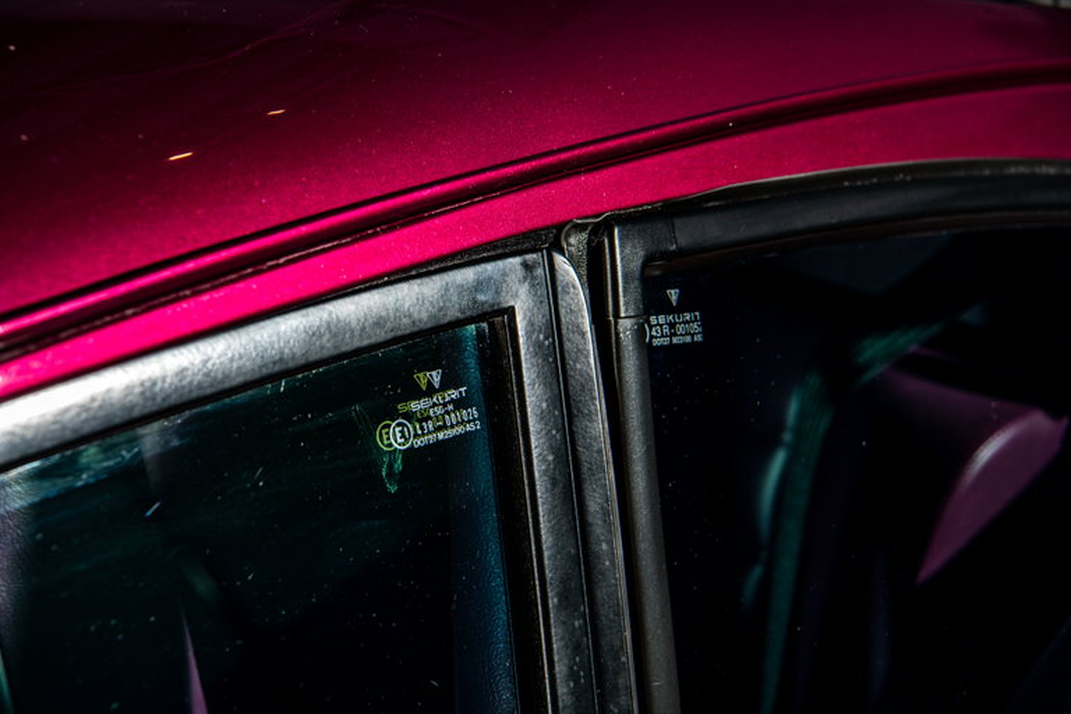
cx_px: 536
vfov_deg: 19.5
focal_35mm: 70
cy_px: 357
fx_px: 2082
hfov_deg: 28.8
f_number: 10
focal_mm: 70
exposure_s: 1/100
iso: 200
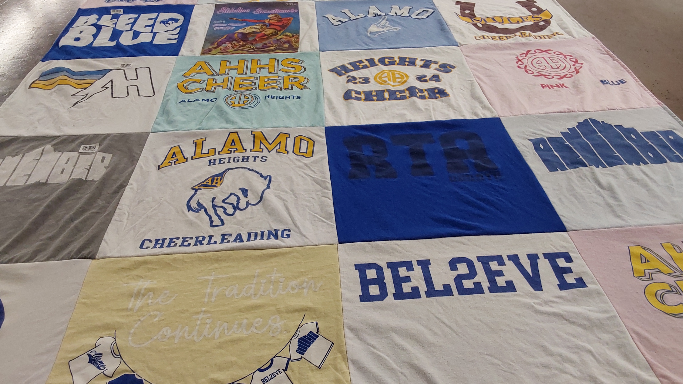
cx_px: 340
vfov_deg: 37.7
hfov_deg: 62.6
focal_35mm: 31
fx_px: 561
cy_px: 224
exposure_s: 1/60
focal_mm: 2.91
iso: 64
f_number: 1.9
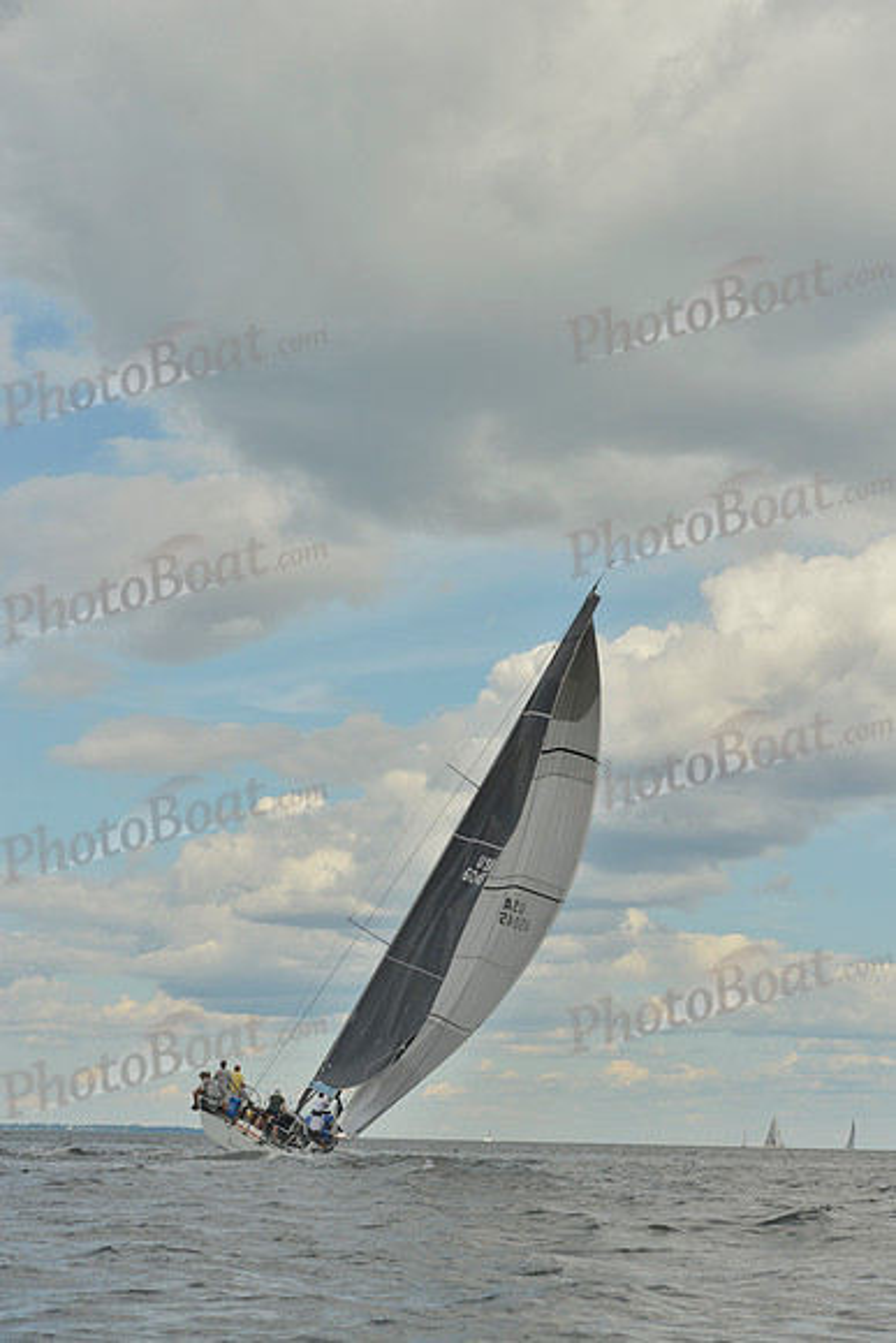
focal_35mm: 80
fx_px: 2985
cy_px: 672
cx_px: 448
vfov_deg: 25.4
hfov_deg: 17.1
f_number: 8
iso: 200
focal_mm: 80
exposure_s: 1/1000
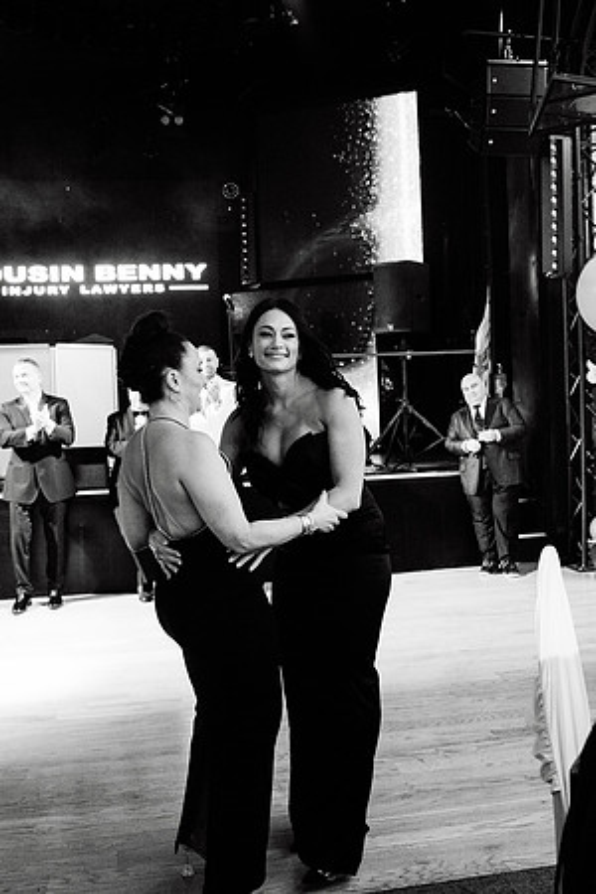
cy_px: 447
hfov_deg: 37.9
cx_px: 298
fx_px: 869
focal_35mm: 35
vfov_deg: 54.4
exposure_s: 1/200
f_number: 5
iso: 2000
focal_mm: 35
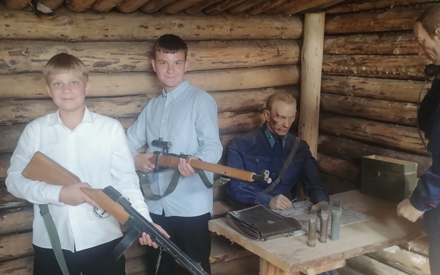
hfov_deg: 46.2
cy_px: 150
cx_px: 221
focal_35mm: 43
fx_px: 516
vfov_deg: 29.8
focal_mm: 5.3
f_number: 1.8
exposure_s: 1/33.3
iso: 250
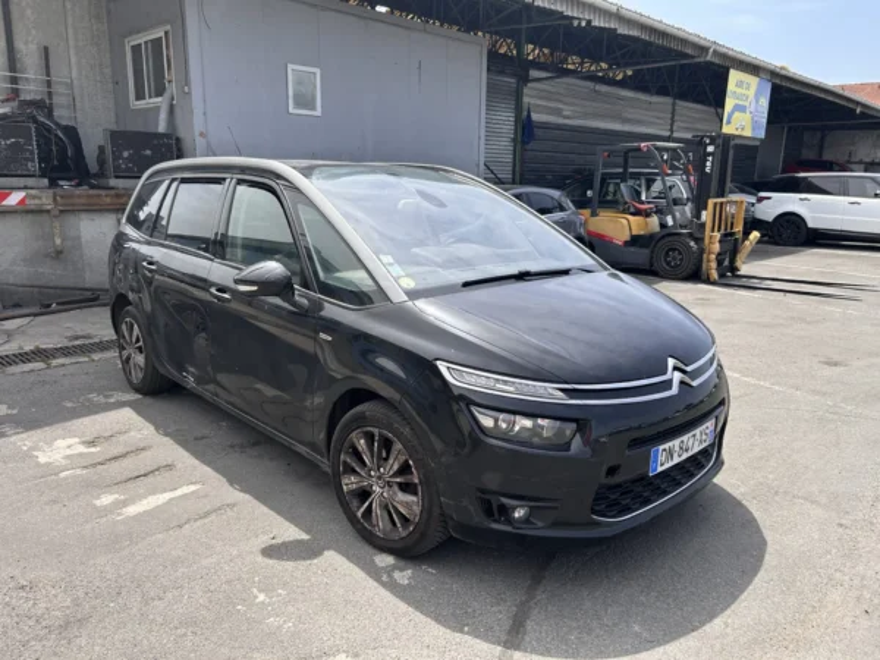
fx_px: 661
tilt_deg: -11.3
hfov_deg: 67.3
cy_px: 330
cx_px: 440
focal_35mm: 26
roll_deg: -1.4
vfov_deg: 53.1
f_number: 1.5
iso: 50
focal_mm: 5.7
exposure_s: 1/1972
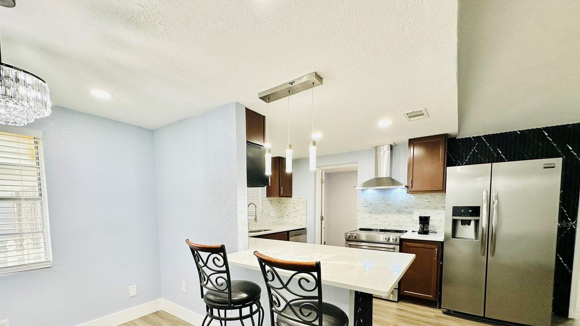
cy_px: 224
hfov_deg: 99.4
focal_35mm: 16
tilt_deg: -4.5
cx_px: 284
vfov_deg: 64.9
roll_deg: +0.2
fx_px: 246
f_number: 2.2
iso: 160
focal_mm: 2.22
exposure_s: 1/120
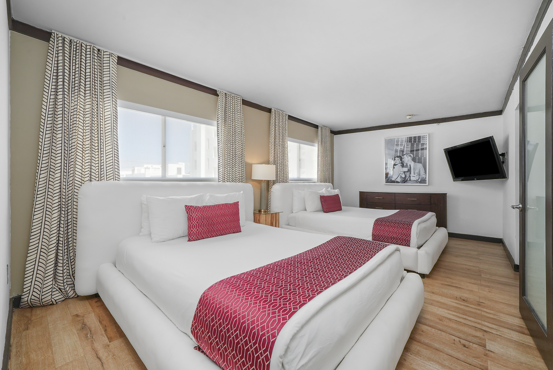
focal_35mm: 14
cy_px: 185
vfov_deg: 81.3
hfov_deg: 104.2
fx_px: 215
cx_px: 276
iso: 1600
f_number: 11
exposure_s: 1/10
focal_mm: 14
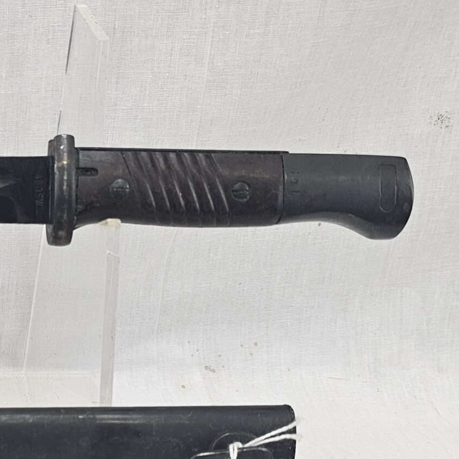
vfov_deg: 27.4
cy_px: 340
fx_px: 930
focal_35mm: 62
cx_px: -76
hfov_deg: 25.2
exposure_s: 1/100
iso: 40
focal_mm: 6.3
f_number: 1.7
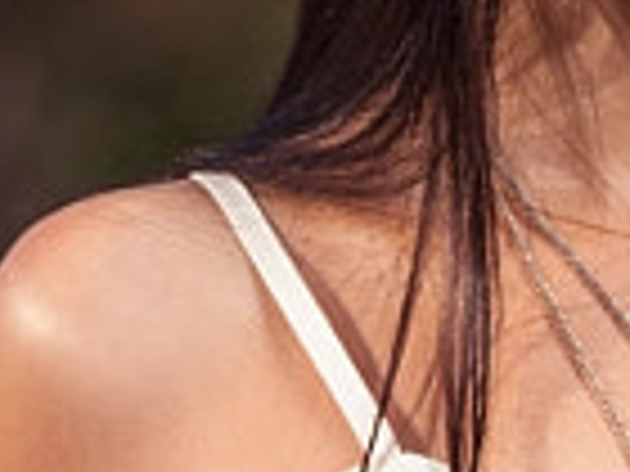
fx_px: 24788
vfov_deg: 1.1
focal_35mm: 1362
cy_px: 2486
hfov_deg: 1.5
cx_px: 952
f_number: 2.8
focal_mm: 124
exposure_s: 1/1500
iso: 100
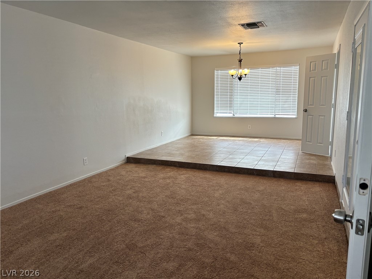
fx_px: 279
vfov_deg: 53.1
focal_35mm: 26
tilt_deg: -8.5
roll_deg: +0.6
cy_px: 140
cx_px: 186
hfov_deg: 67.3
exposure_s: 1/120
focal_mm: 5.96
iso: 125
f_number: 1.6
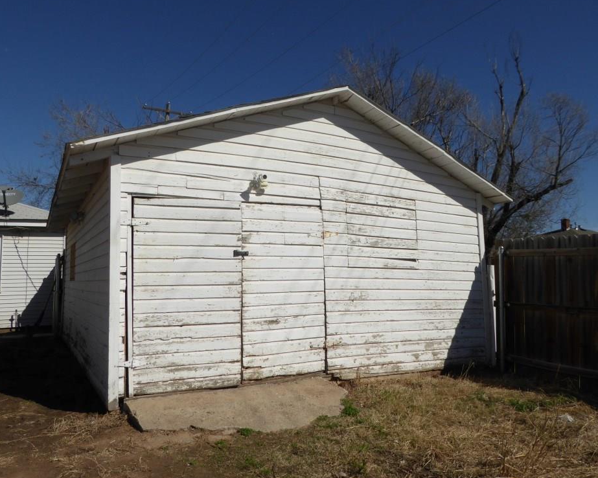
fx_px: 460
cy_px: 239
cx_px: 297
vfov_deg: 54.9
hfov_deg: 66.0
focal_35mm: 26
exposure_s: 1/2000
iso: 100
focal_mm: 4.3
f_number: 4.5
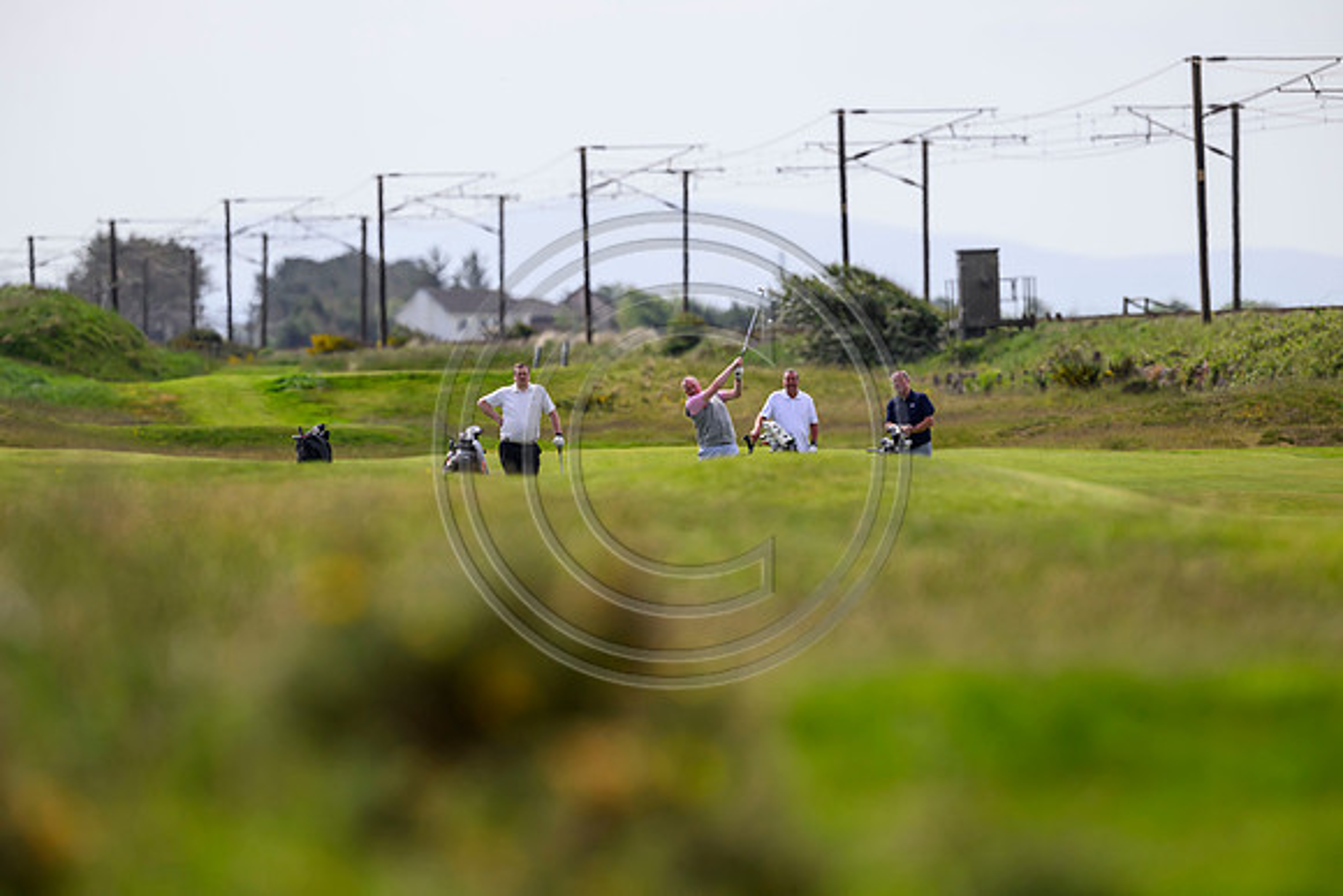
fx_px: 14925
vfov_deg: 3.4
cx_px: 672
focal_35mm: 400
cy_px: 448
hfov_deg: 5.2
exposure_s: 1/4000
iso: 500
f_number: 4
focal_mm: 400
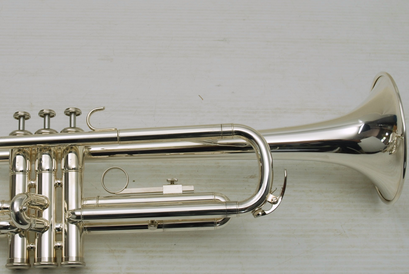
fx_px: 737
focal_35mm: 65
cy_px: 141
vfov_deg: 21.1
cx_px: 125
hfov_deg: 30.7
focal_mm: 29
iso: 100
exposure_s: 1/2.5
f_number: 8
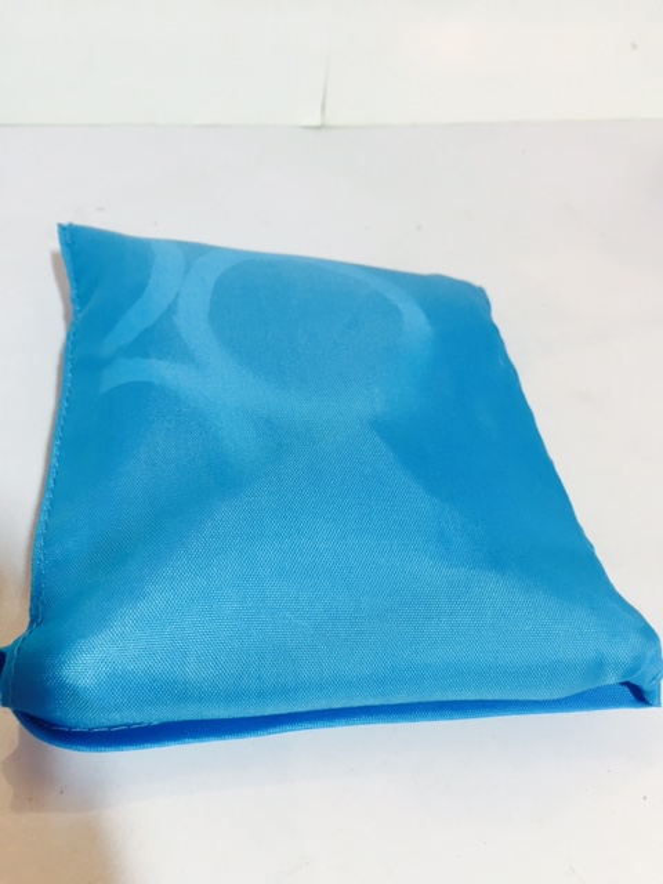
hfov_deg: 48.2
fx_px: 741
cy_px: 442
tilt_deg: -45.9
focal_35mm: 29
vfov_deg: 61.7
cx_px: 332
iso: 80
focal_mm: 4.15
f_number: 2.2
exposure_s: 1/33
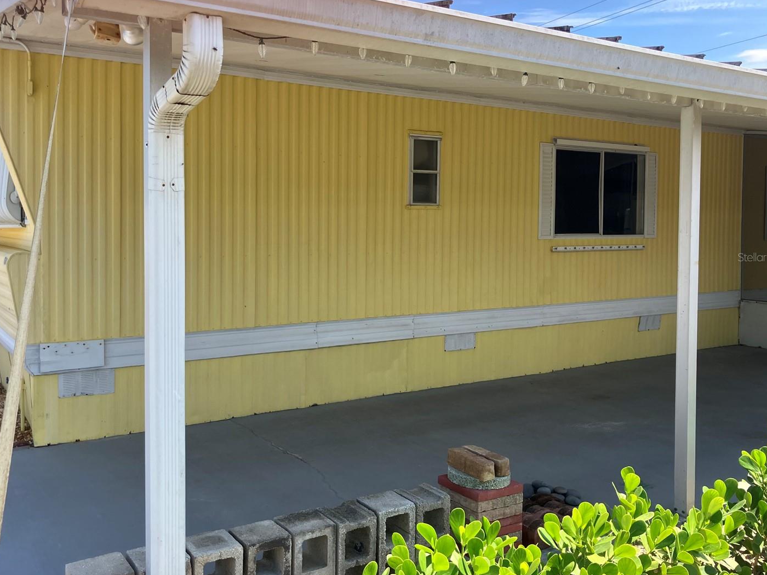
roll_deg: -0.2
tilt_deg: -1.5
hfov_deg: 56.7
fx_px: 709
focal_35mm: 32
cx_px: 351
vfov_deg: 44.1
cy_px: 257
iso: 32
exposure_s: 1/714
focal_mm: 3.99
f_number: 1.8
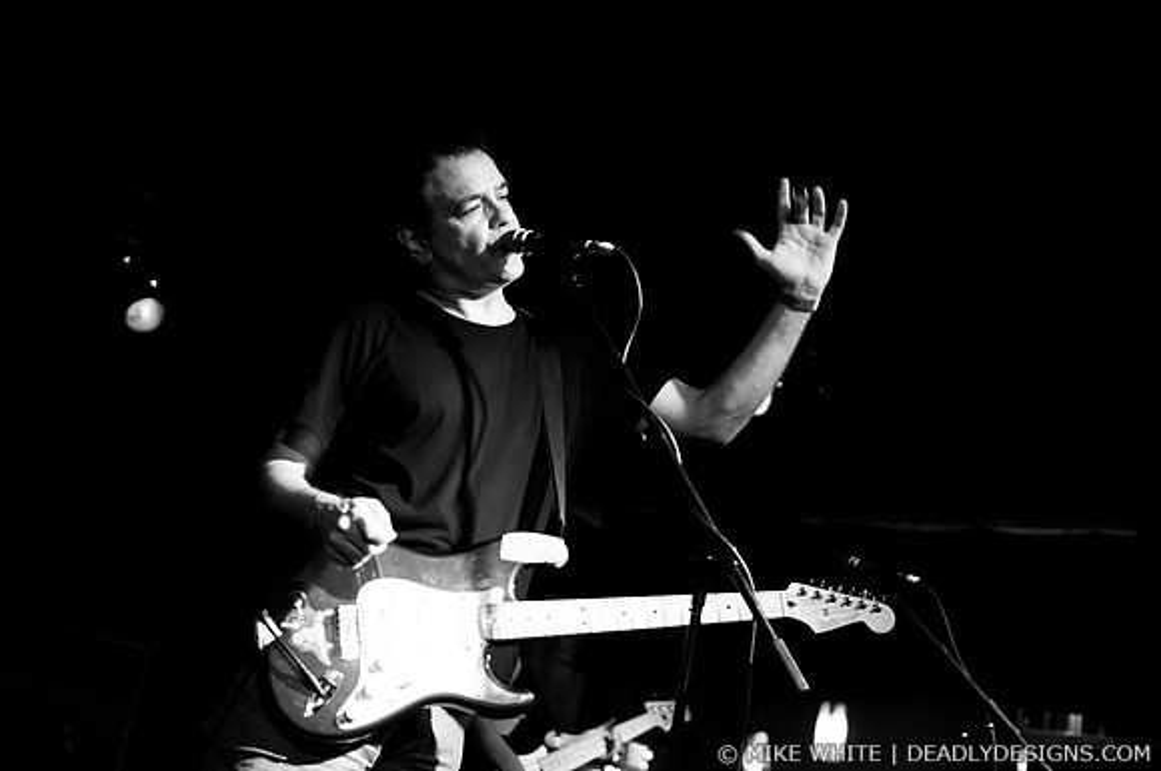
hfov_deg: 43.7
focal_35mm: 45
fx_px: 1449
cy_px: 386
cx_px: 580
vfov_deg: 29.8
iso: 1000
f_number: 1.4
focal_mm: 30
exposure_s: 1/60
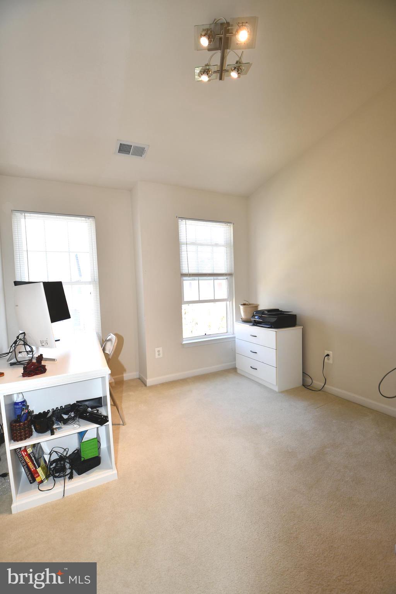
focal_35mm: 15
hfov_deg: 77.3
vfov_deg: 100.4
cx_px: 198
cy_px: 297
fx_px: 247
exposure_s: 1/80
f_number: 4.5
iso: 200
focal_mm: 10
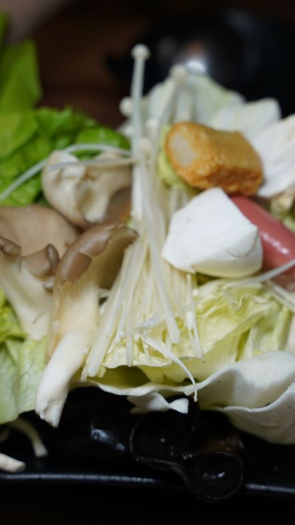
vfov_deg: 25.9
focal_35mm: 82
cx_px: 155
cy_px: 263
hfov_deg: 14.7
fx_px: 1141
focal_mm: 52
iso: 160
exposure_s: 1/160
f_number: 4
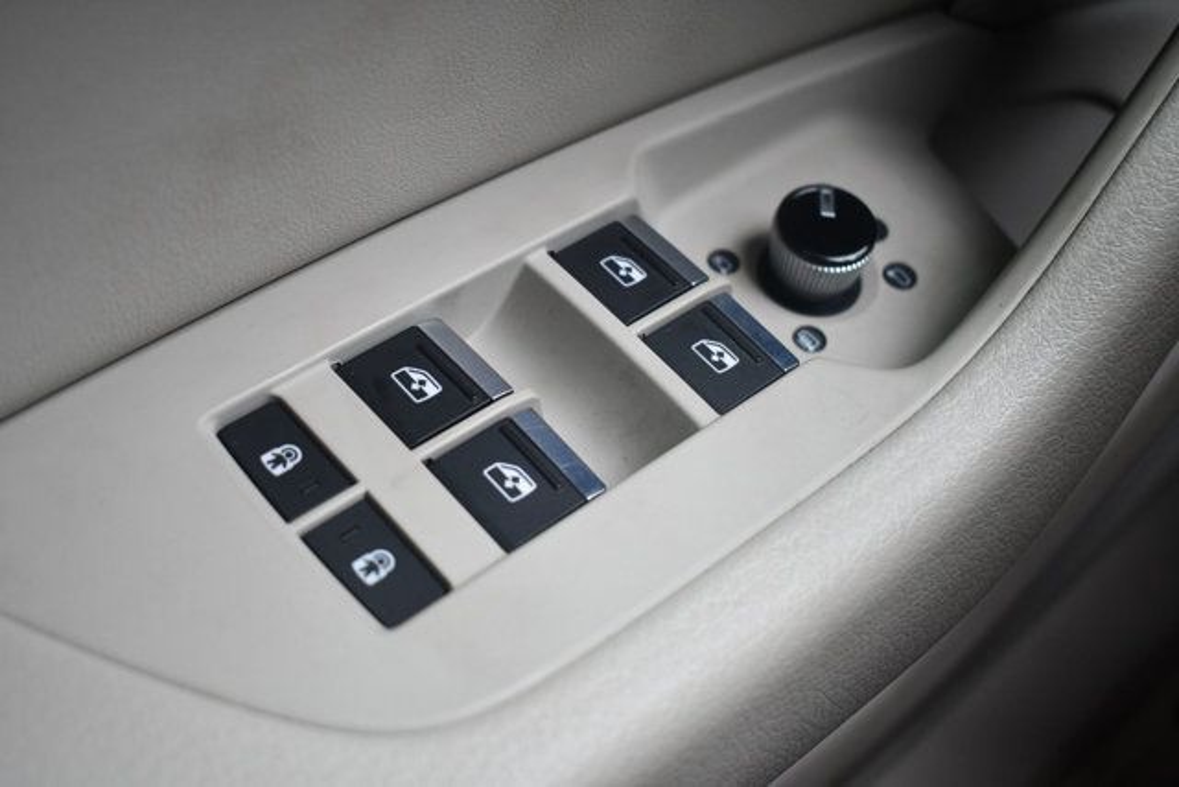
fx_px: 1507
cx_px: 590
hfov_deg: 42.7
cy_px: 394
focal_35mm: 46
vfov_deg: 29.3
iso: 800
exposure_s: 1/200
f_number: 4.2
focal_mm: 31
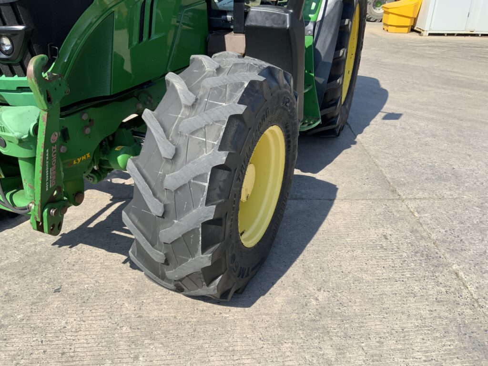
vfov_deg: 48.2
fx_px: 409
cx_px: 244
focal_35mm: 29
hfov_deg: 61.7
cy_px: 183
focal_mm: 3
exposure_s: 1/1144
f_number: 1.8
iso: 16
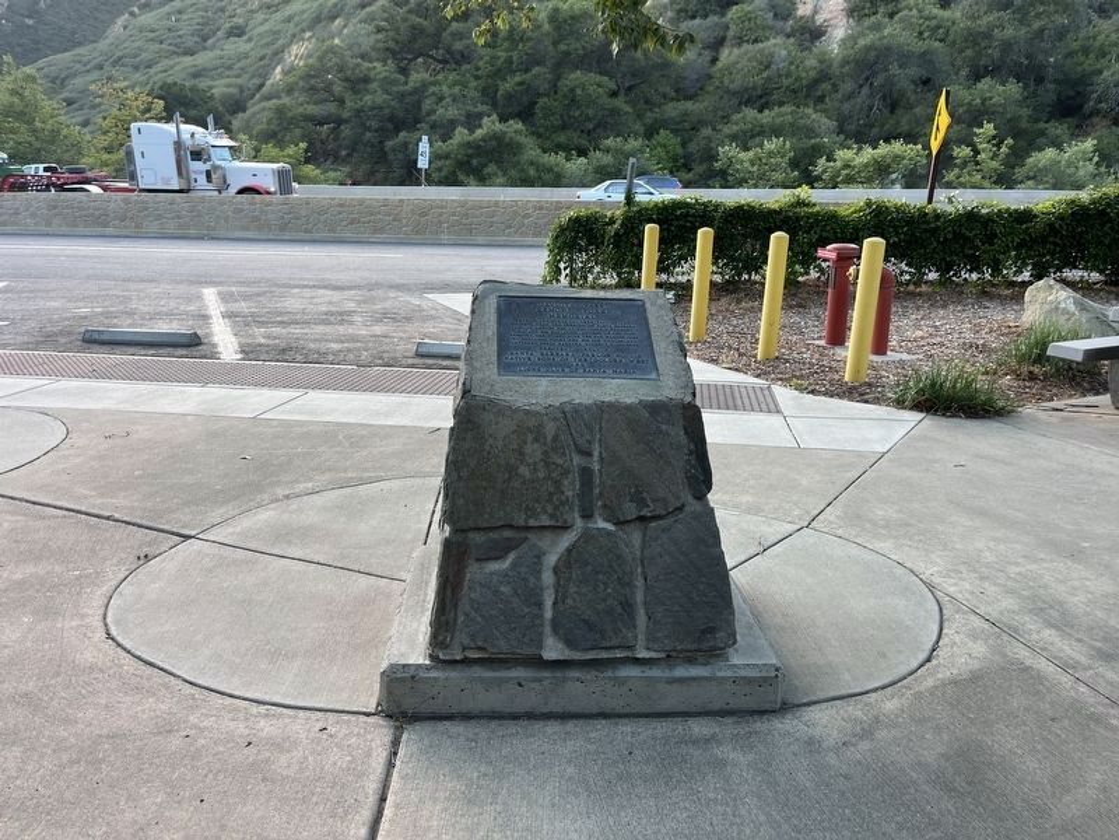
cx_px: 560
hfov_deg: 67.3
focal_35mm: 26
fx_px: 840
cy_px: 420
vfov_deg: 53.1
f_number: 1.6
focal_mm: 5.1
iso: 32
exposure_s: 1/121
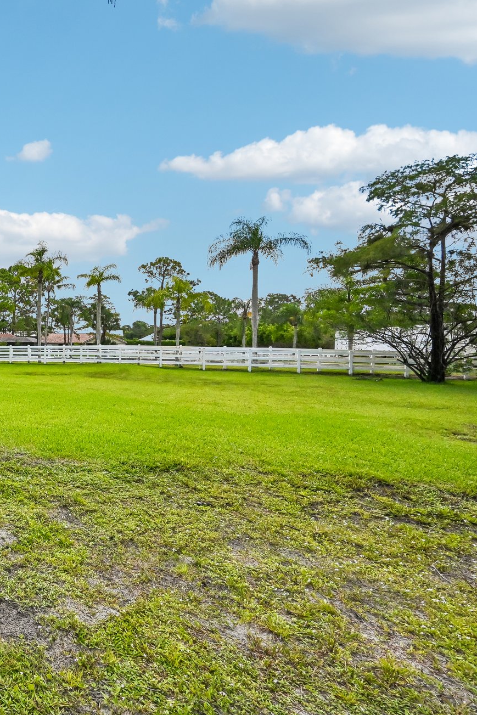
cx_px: -43
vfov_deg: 78.6
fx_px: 437
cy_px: 355
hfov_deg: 44.3
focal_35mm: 22
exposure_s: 1/2500
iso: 3200
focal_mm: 14
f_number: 13
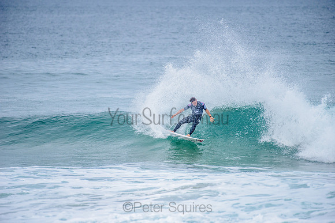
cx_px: 168
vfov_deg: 2.8
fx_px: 4654
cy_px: 112
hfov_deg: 4.1
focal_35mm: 500
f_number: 5.6
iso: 320
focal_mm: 500
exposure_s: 1/2000
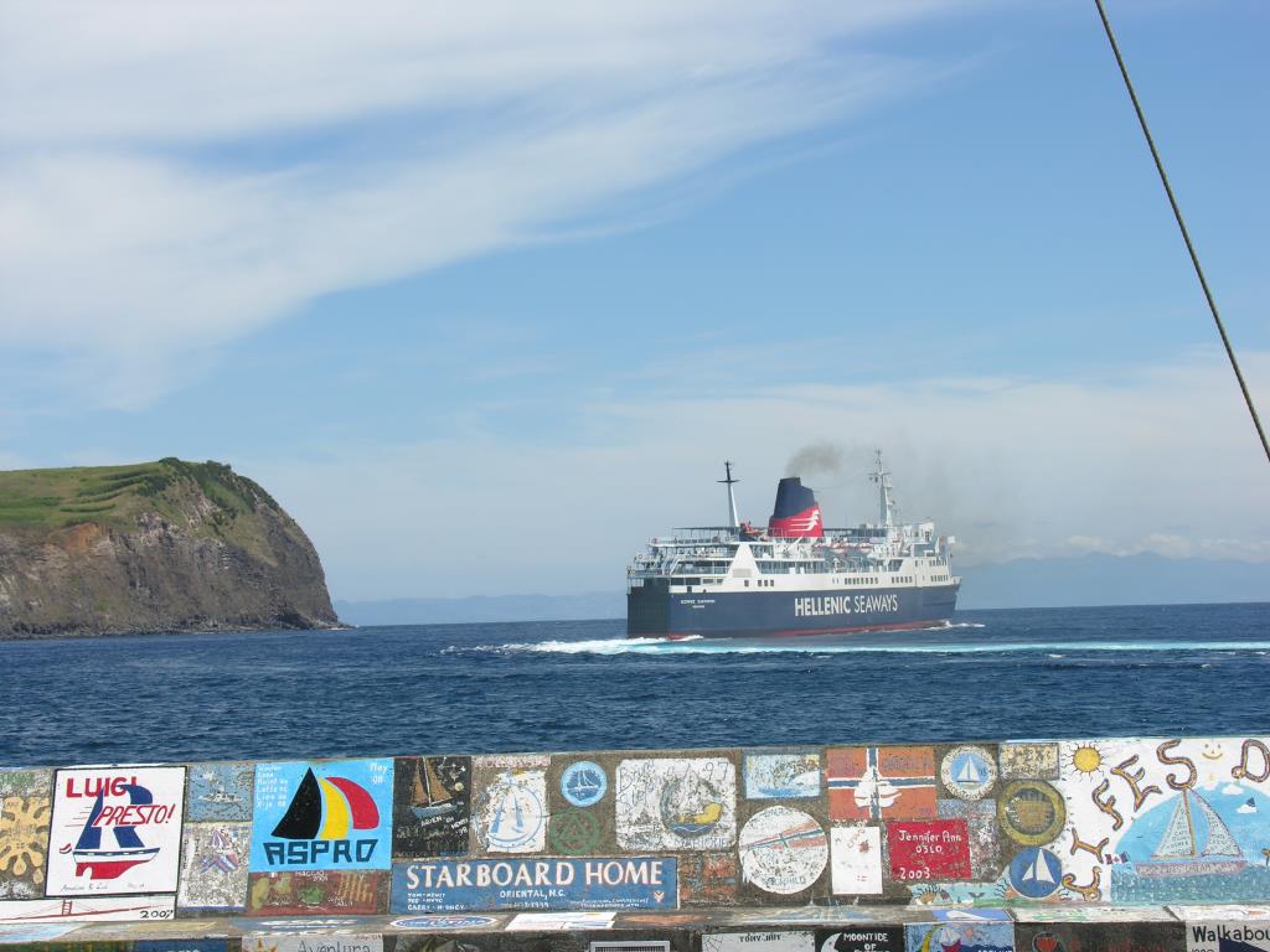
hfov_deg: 25.0
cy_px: 476
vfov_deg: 18.9
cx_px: 635
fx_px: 2862
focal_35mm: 78
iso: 50
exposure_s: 1/204
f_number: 6.8
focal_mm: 19.8
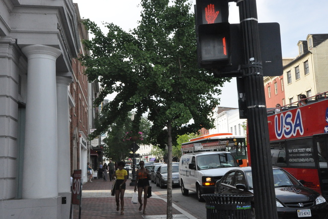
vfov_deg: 31.9
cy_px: 110
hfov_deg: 46.4
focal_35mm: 42
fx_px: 383
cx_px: 164
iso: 2500
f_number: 20
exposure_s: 1/400
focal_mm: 28
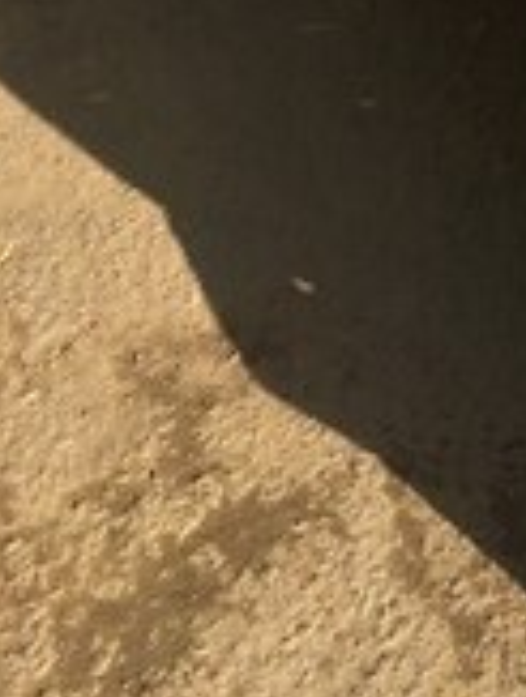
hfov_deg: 15.7
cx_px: 761
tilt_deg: -22.0
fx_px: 1776
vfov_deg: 19.5
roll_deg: -3.4
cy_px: -338
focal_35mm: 88
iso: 32
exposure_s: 1/1325
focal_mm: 4.15
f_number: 2.2
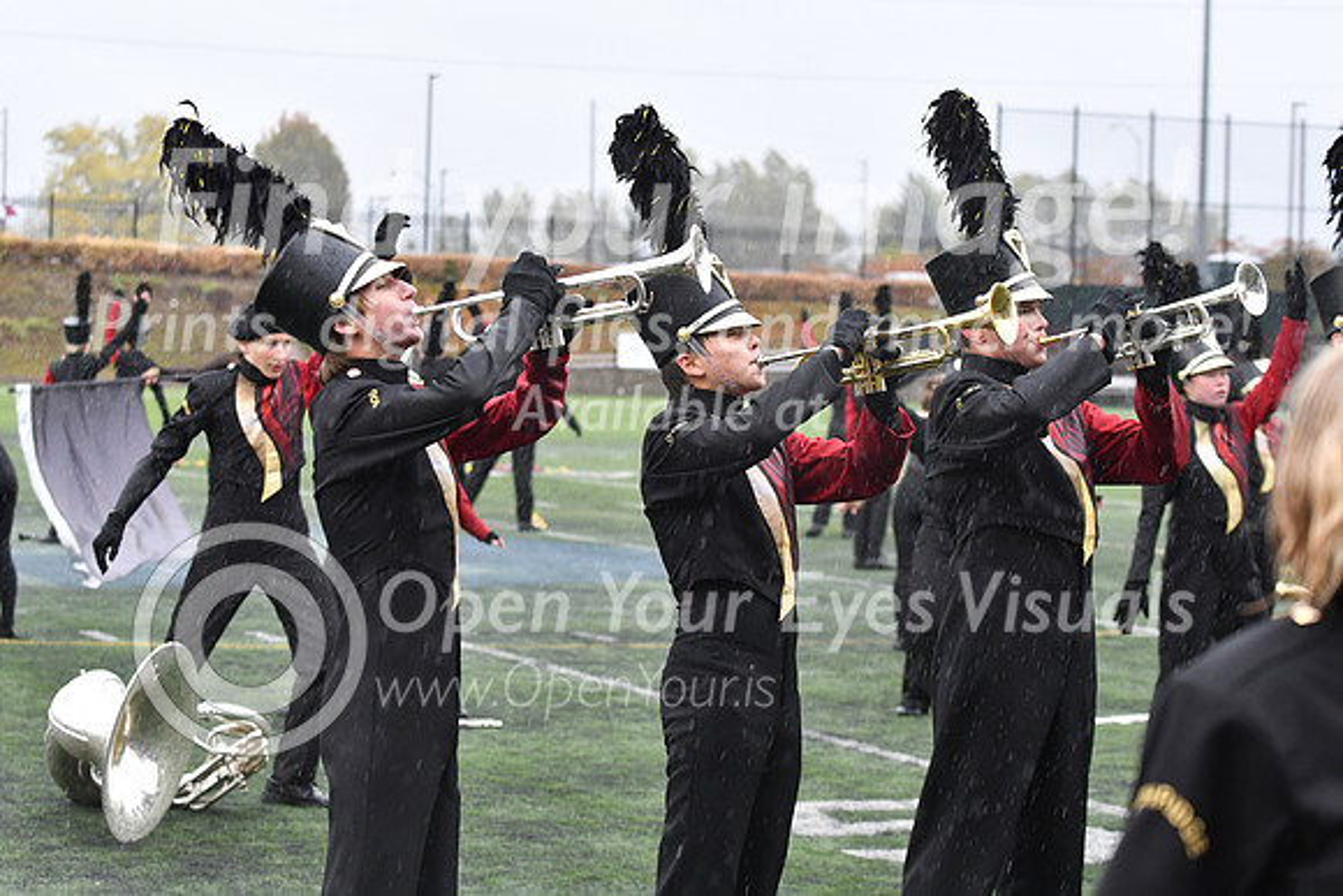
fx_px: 4198
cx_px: 672
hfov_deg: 18.2
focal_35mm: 112
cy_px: 448
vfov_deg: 12.2
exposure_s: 1/400
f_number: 4
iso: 1000
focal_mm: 75
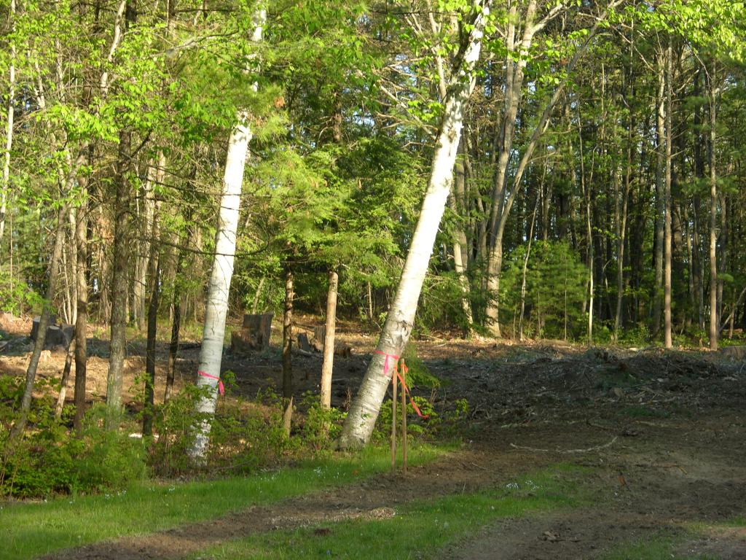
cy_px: 280
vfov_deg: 14.8
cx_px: 373
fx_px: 2155
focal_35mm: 100
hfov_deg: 19.6
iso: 50
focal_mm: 25.4
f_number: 3.6
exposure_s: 1/99.9
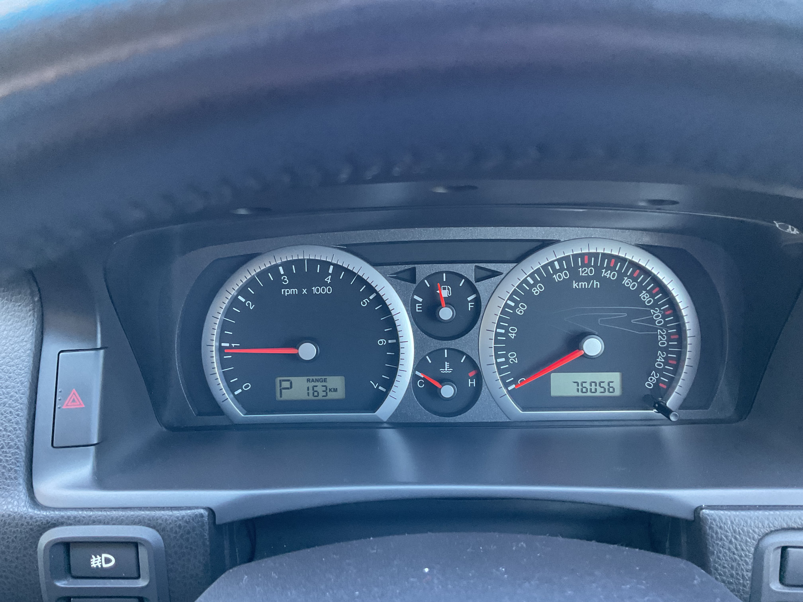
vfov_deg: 48.2
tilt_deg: -26.2
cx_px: 402
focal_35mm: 29
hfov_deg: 61.7
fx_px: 673
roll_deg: +3.7
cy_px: 301
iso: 250
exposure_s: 1/60
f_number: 1.8
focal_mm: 3
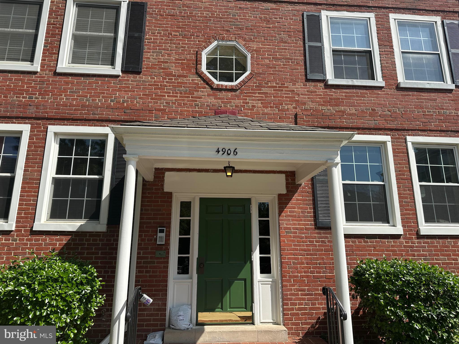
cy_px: 172
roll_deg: -0.8
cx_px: 230
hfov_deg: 71.6
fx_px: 318
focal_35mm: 24
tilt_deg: +13.6
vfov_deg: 56.8
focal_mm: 6.86
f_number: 1.78
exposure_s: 1/3472
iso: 80
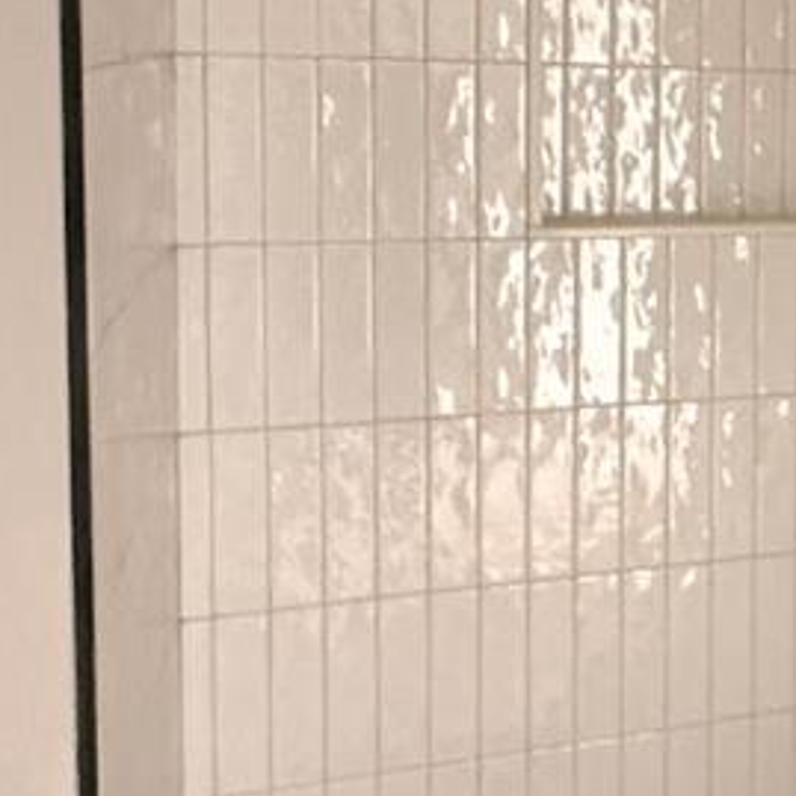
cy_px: 191
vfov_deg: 24.7
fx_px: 1795
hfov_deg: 18.9
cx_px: 1450
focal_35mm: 69
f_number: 2.2
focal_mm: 2.22
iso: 800
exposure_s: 1/60
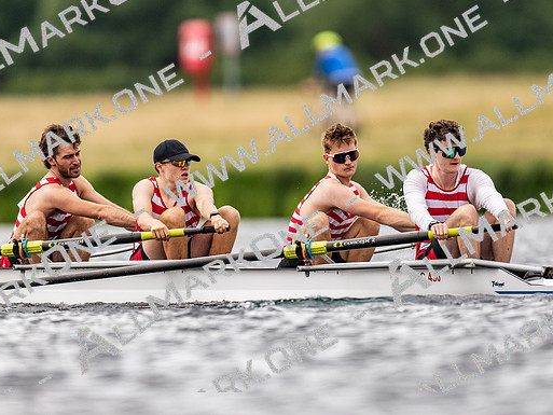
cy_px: 208
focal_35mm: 979
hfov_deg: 2.0
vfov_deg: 1.5
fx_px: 15643
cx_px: 296
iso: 320
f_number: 4
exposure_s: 1/2500
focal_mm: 600
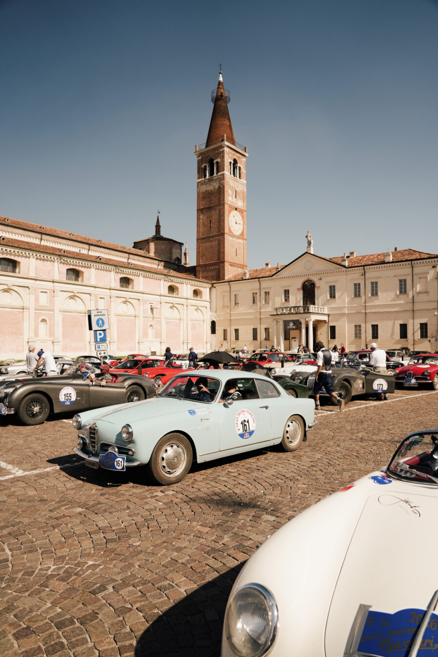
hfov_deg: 51.3
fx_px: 456
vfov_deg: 71.5
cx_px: 216
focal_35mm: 25
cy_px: 335
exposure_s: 1/640
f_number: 4
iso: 100
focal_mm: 24
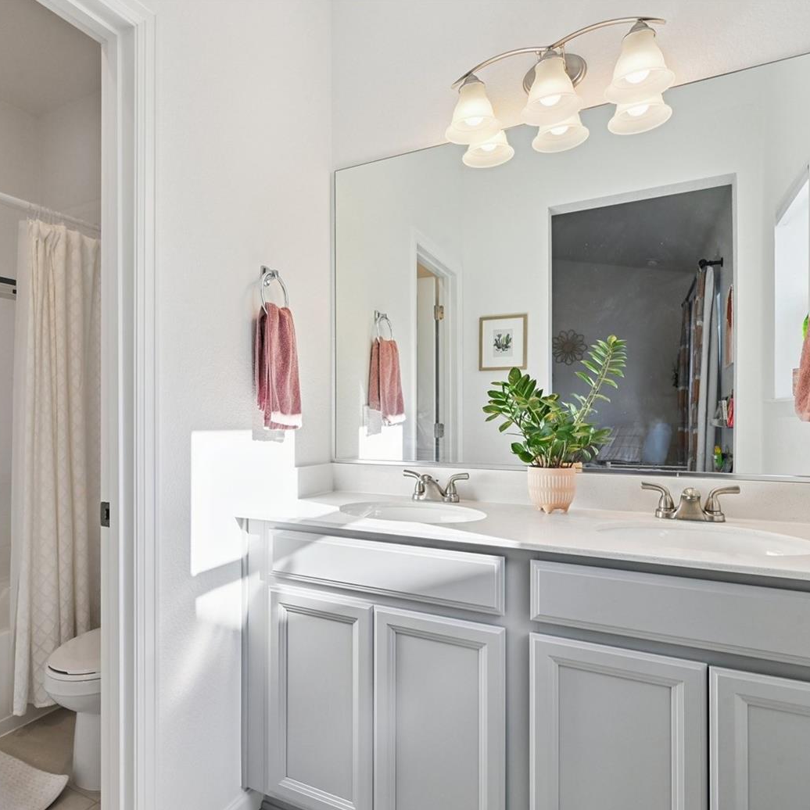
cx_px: 314
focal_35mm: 21
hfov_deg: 71.2
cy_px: 414
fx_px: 556
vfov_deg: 72.1
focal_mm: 16
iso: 400
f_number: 10
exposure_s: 1/60
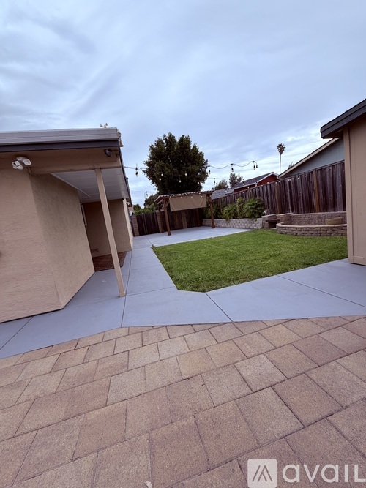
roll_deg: +9.4
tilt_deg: -6.8
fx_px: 197
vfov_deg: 102.1
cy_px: 244
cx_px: 183
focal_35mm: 14
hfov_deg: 85.7
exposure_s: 1/502
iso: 50
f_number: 2.2
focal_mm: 2.22
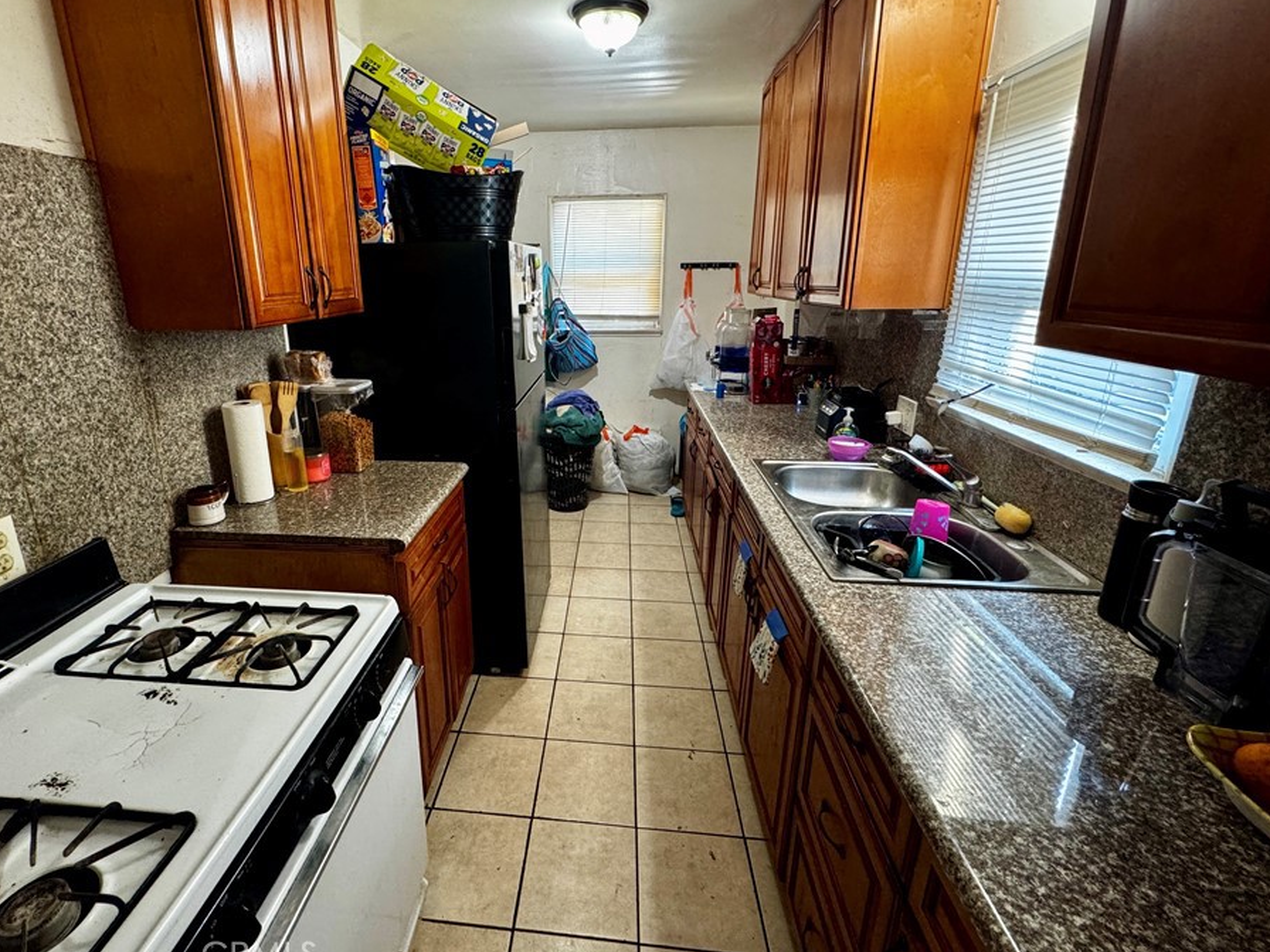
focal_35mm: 16
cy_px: 431
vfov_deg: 77.9
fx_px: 587
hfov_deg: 94.1
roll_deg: +0.1
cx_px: 563
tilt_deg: -15.0
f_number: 2.2
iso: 500
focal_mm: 2.22
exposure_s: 1/60
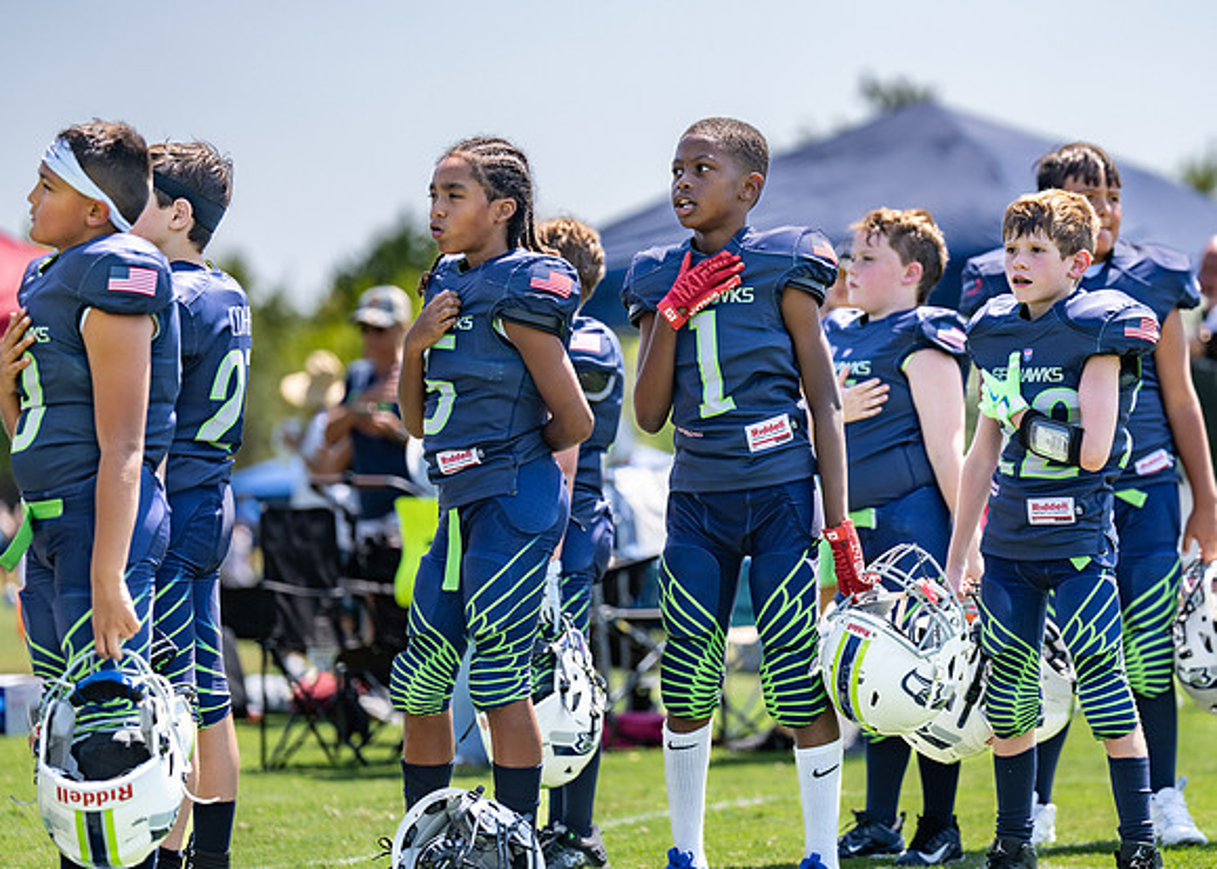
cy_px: 362
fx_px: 5731
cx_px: 764
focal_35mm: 166
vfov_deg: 8.7
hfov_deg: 12.1
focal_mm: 135
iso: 100
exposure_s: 1/1250
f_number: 2.8
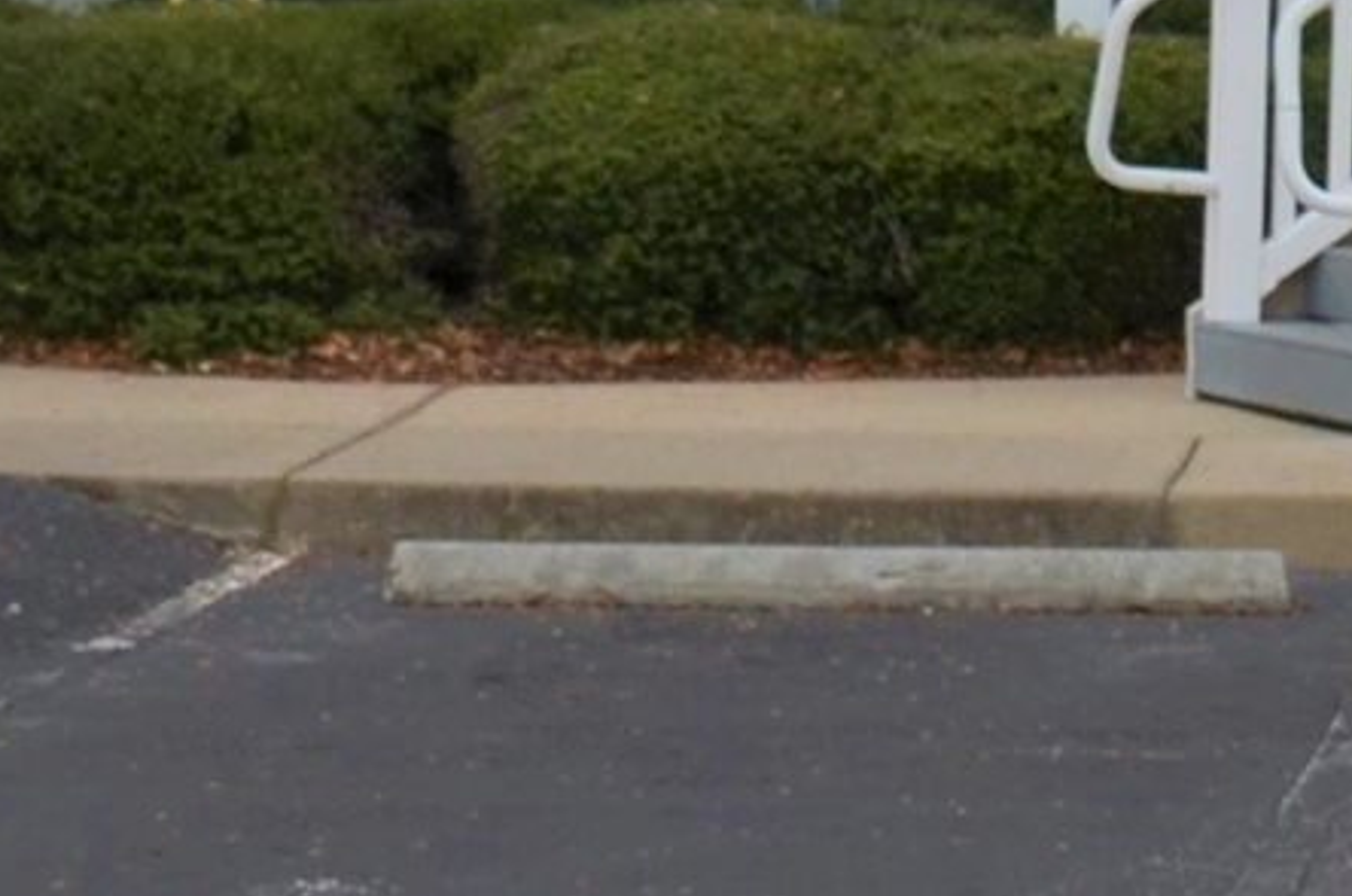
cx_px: 1428
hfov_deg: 10.9
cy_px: -1757
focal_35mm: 187
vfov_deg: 6.7
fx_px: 7008
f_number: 7.1
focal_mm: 18
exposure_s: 1/200
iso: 200
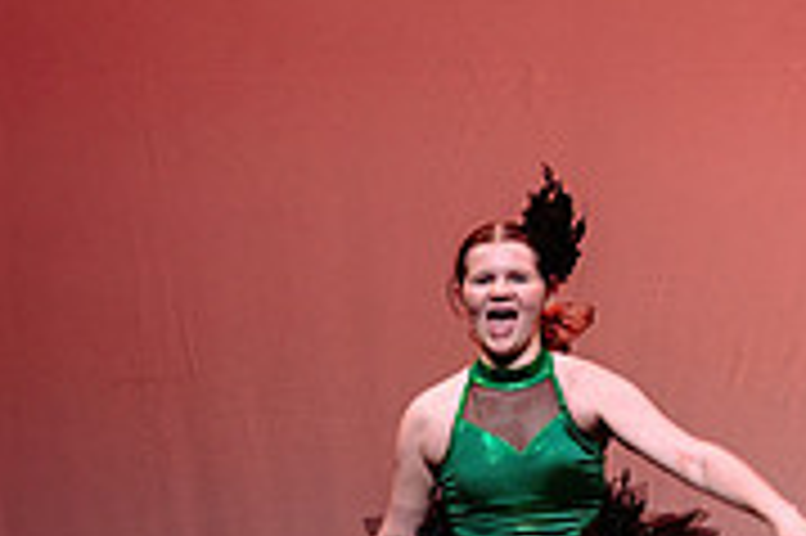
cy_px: 603
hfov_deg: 5.4
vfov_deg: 3.6
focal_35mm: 381
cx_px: 1281
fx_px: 8522
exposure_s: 1/500
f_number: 2.8
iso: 1250
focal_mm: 100
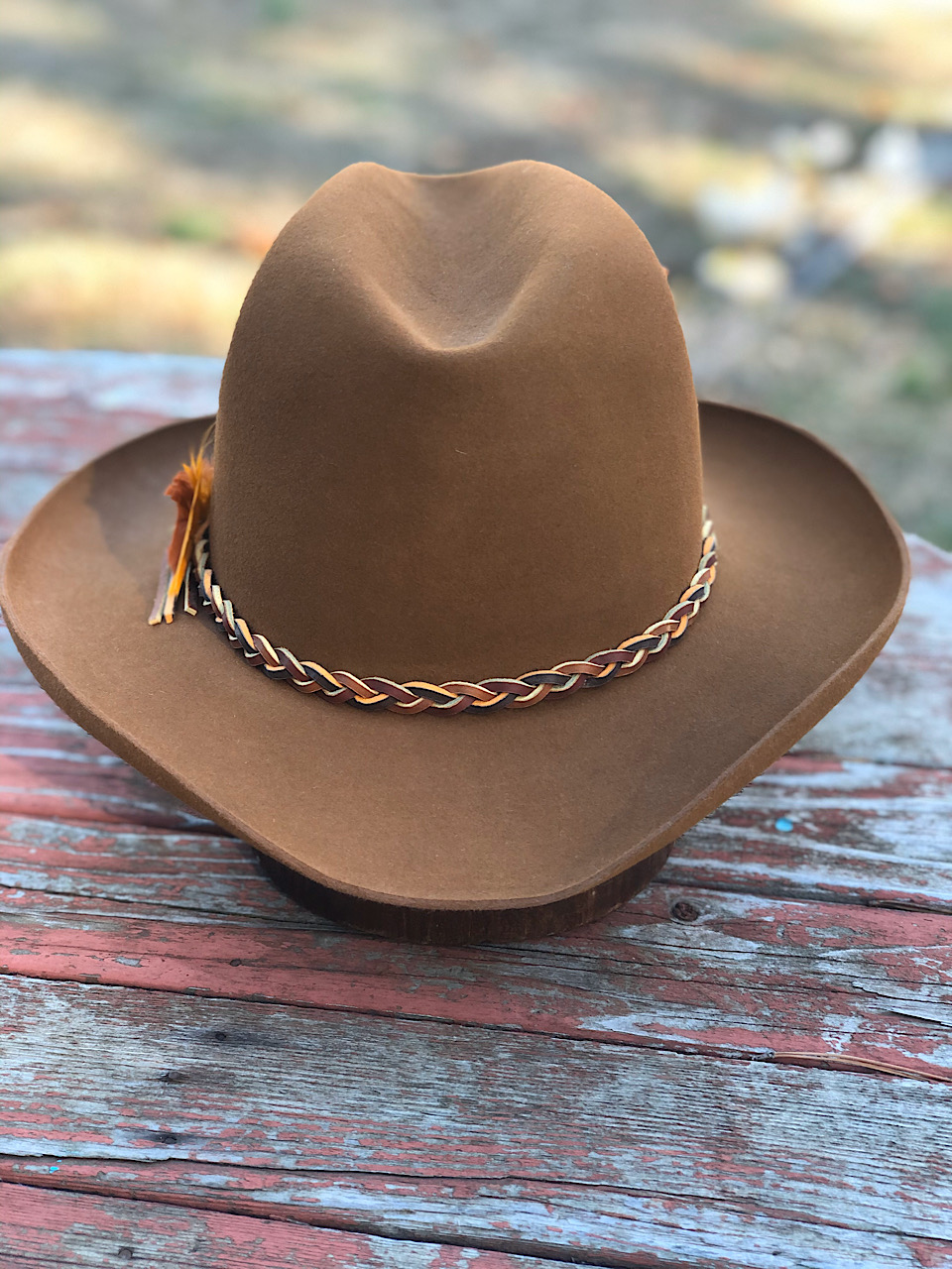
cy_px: 634
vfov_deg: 36.8
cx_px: 476
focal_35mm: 52
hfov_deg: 28.0
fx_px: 1907
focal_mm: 6
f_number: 2.4
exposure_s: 1/60
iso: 32
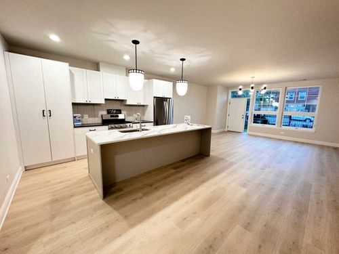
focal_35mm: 14
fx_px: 137
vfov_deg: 85.7
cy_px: 127
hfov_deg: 102.1
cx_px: 170
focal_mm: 2.22
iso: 250
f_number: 2.2
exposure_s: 1/60
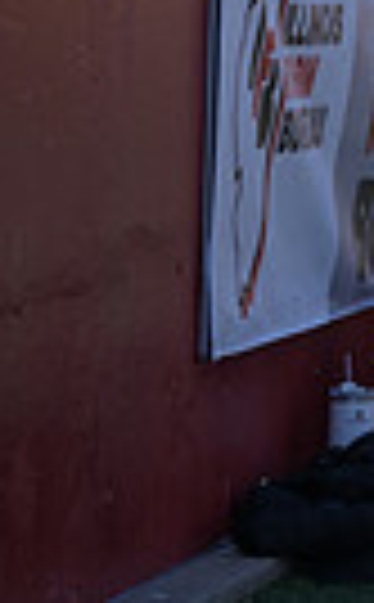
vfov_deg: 6.8
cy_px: -61
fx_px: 5088
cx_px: 1154
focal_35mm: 310
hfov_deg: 4.1
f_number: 2.8
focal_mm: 70
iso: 100
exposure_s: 1/1600
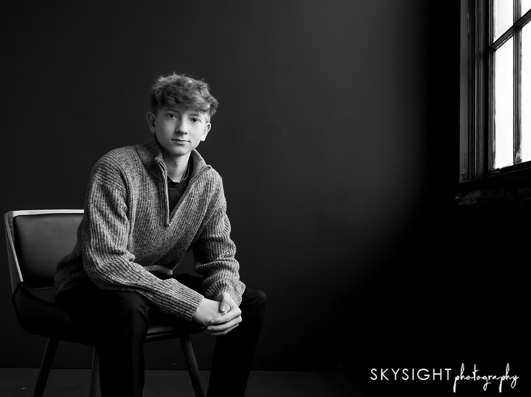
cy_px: 194
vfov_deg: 34.8
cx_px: 317
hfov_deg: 45.3
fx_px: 633
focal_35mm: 41
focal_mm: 35
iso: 2500
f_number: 6.3
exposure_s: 1/125
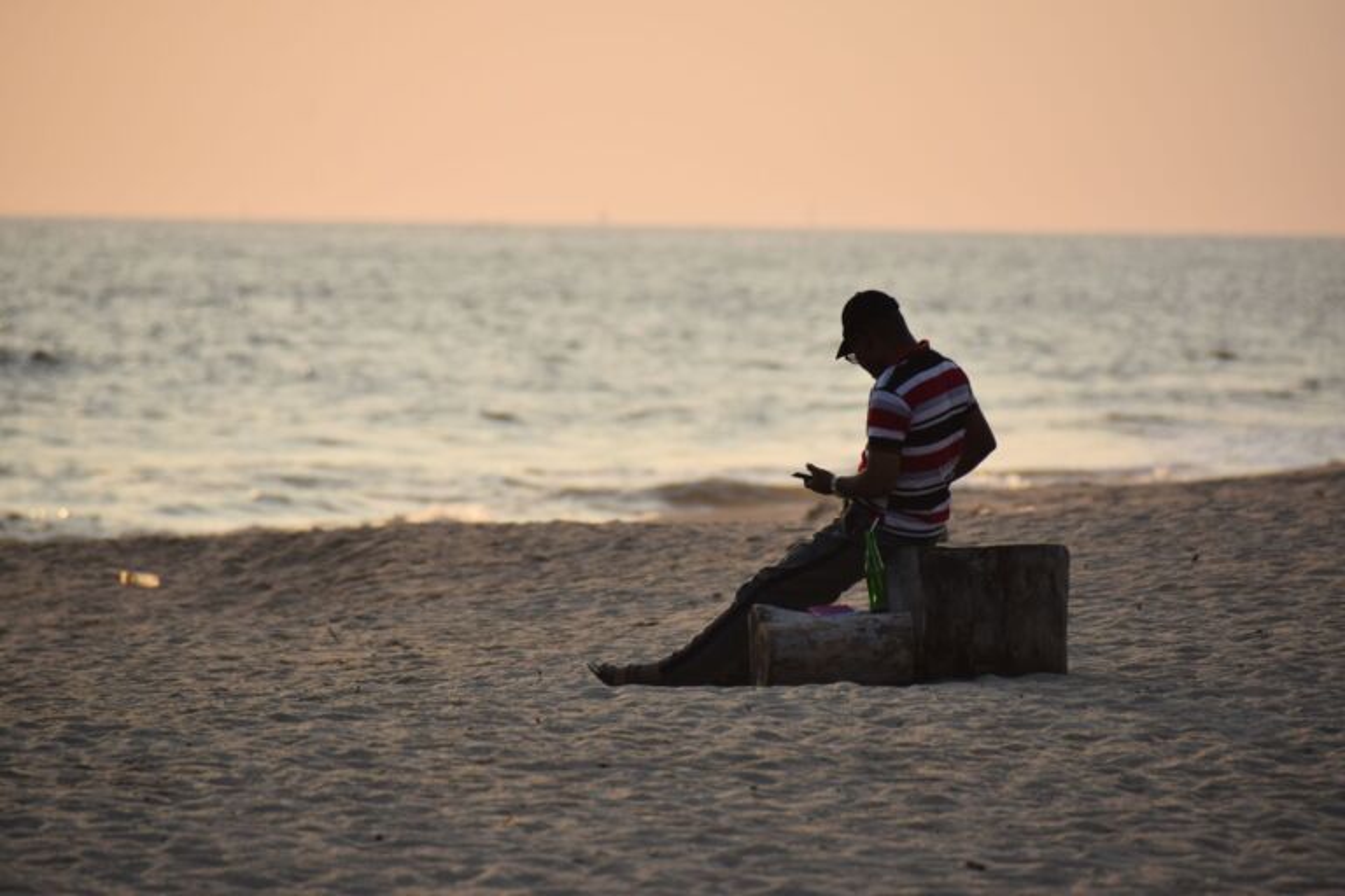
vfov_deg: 3.1
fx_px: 16811
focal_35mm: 450
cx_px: 672
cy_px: 448
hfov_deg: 4.6
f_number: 5.6
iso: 400
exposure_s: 1/2000
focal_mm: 300
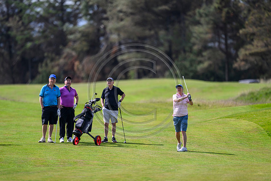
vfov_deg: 2.5
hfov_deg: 3.7
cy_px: 90
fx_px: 4216
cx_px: 136
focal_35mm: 560
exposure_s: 1/2500
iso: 500
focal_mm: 560
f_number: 4
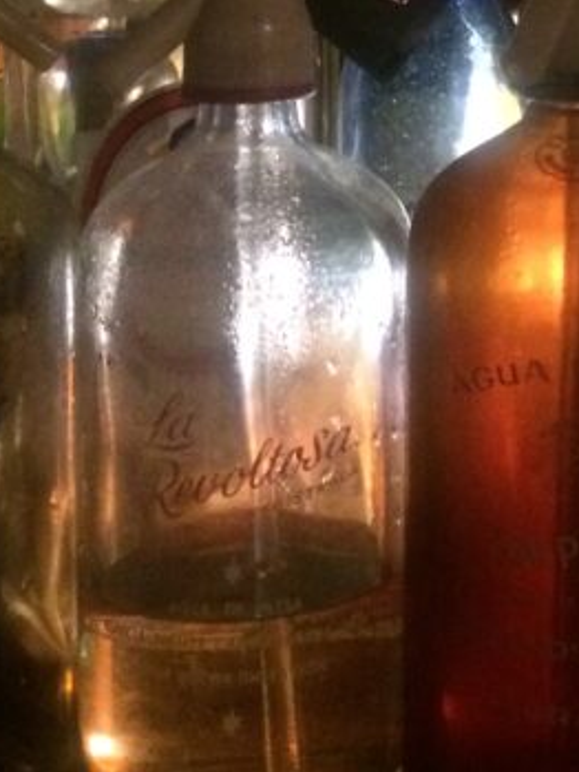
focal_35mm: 85
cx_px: 535
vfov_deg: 21.6
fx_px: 1894
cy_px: -111
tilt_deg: +0.6
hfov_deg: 17.1
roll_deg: +1.5
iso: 500
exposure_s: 1/17
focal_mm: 4.15
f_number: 2.2
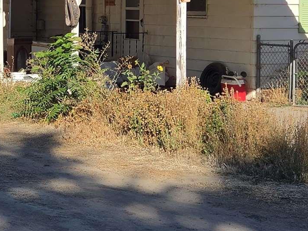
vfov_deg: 14.8
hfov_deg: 19.1
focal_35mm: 99
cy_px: 49
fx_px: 881
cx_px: -24
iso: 80
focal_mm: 5.4
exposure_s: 1/5717
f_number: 1.8
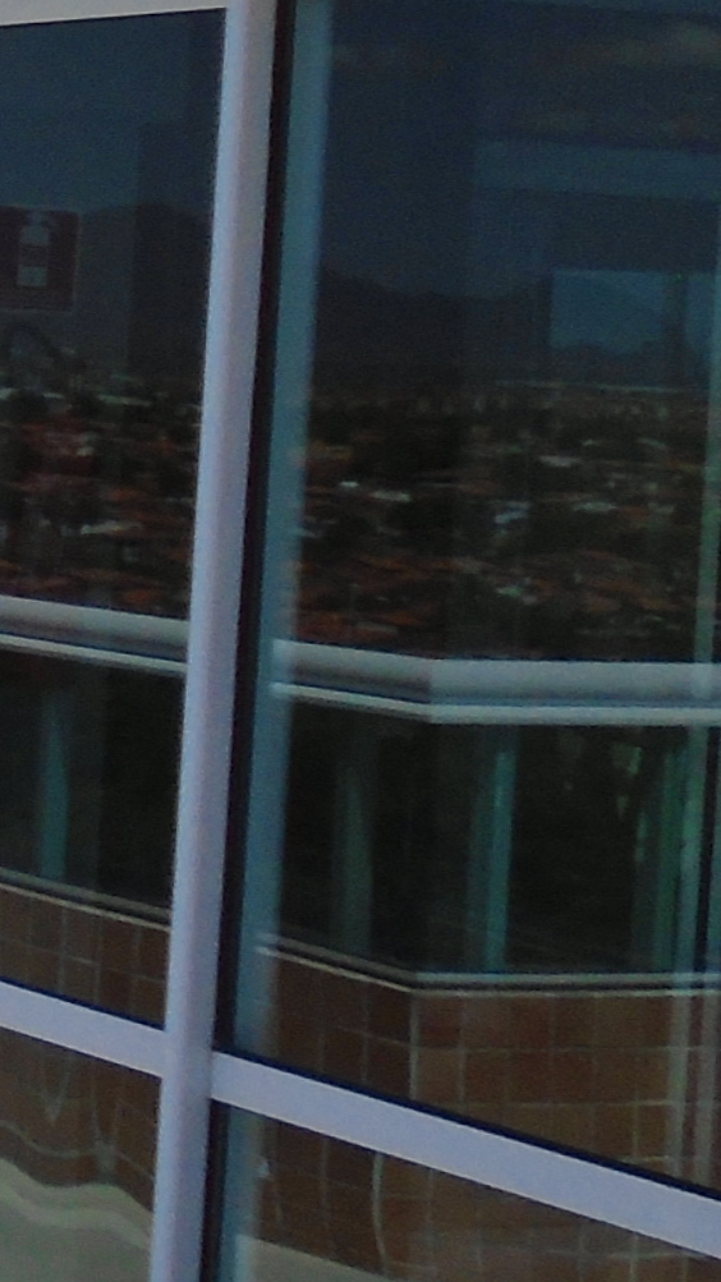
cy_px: 394
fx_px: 3502
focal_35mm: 103
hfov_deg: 9.0
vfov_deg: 20.7
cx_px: -1585
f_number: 8
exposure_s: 1/250
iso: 100
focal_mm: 4.6
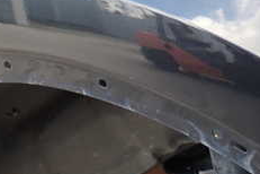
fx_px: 917
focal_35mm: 127
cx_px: 161
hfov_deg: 16.1
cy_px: 2
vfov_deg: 10.7
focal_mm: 8.4
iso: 160
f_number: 3.1
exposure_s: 1/100
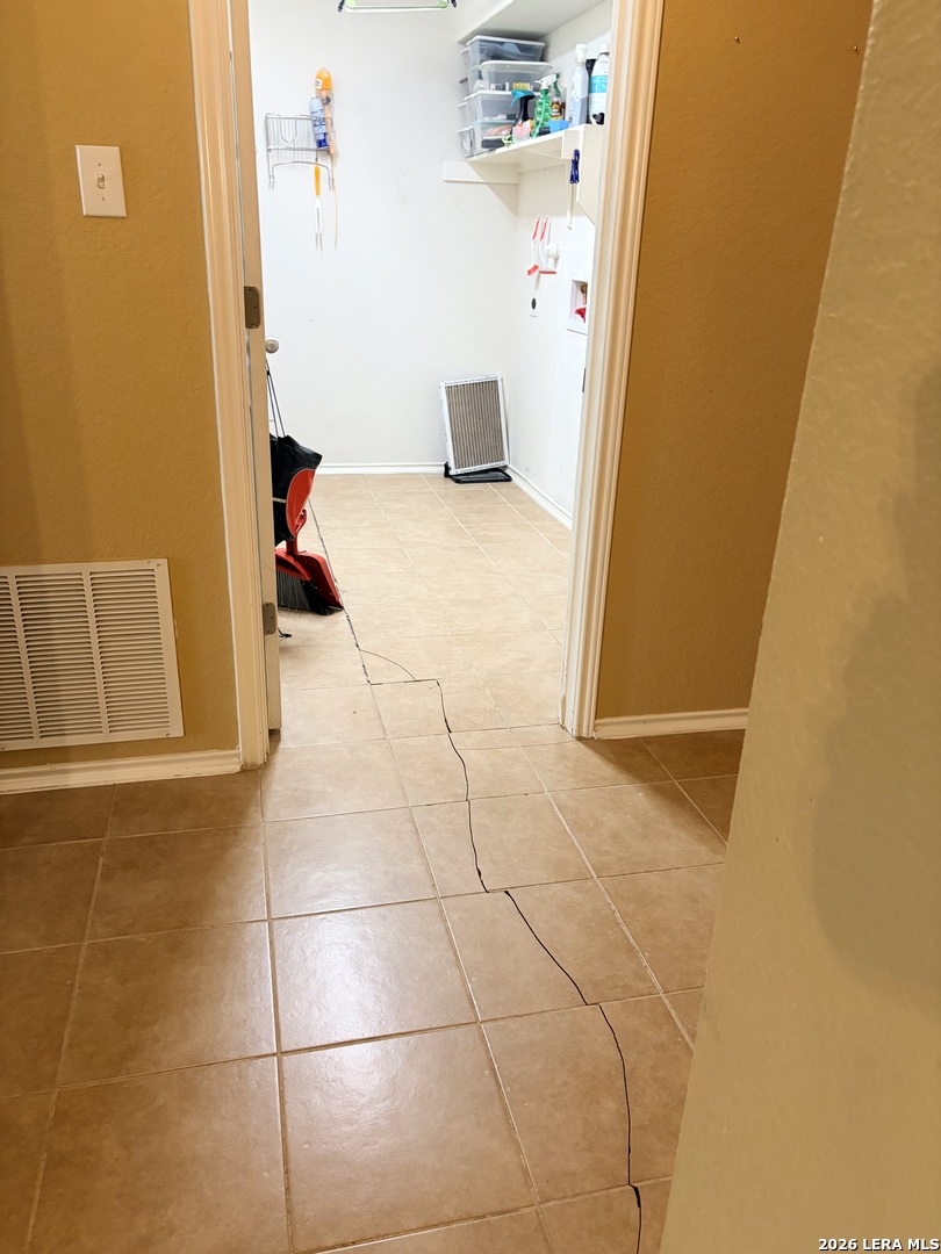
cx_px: 470
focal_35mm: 26
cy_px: 627
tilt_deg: -20.7
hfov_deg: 53.1
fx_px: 942
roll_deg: -1.7
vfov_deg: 67.3
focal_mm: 5.96
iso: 320
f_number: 1.6
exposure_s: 1/60
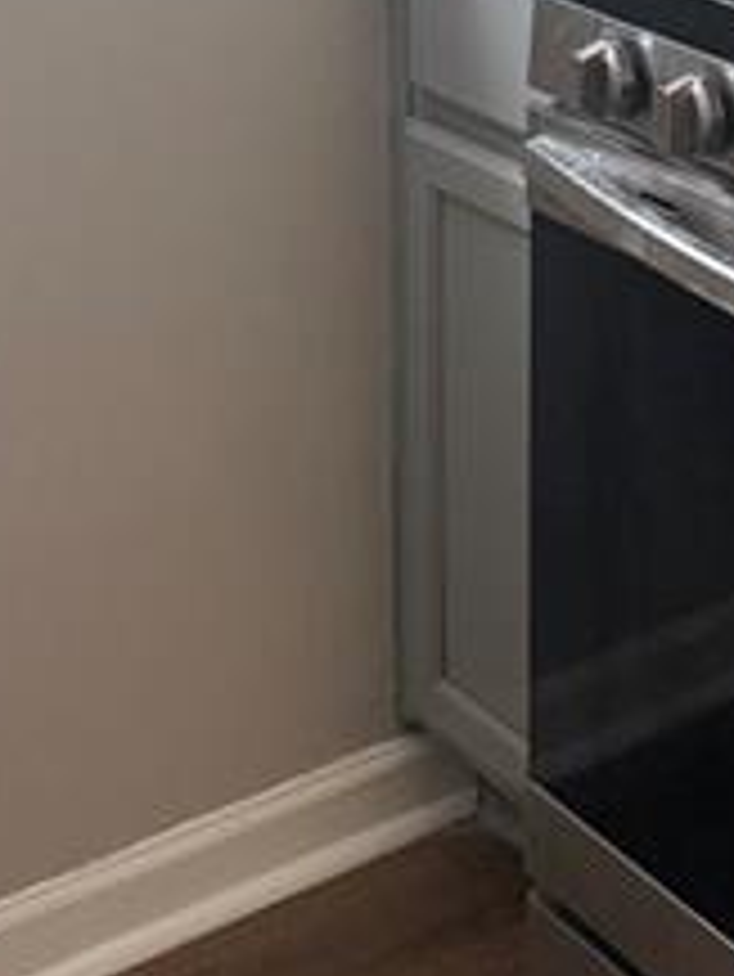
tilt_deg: -11.7
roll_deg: -2.5
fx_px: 2401
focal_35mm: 85
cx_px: 874
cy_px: -207
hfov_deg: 16.7
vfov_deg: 21.3
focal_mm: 6.76
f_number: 1.78
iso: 250
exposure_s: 1/60
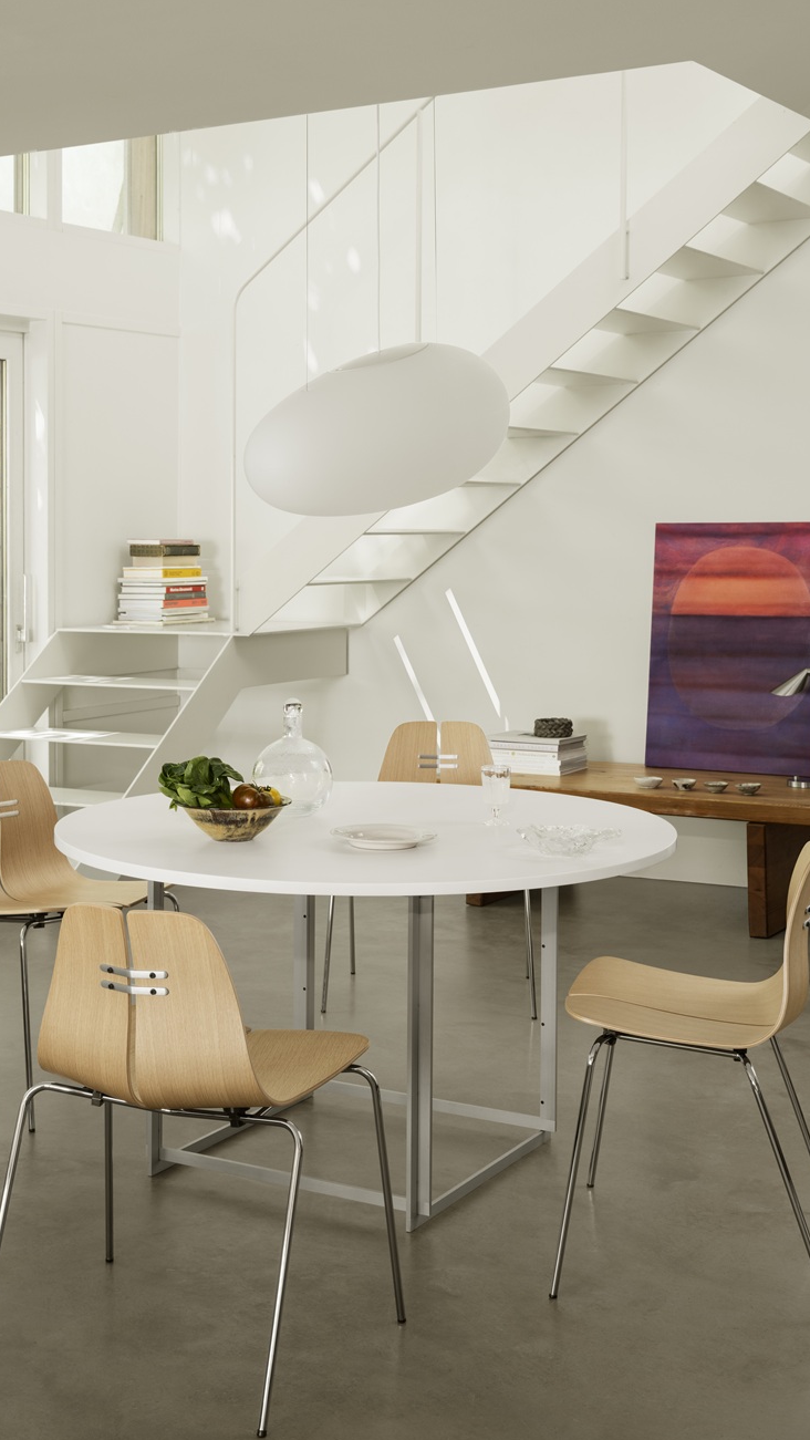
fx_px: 1871
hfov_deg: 24.3
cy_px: 708
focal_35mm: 49
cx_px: 257
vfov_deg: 42.1
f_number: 11
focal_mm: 49
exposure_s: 1/10
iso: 400
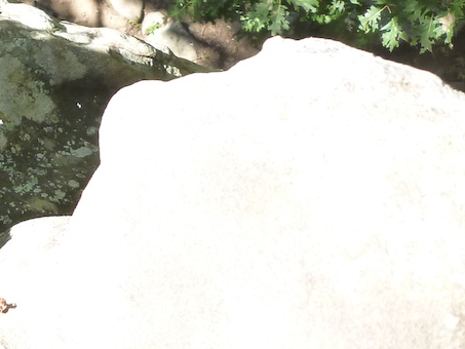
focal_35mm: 106
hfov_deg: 16.9
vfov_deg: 13.3
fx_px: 1424
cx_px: -219
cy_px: -144
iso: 160
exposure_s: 1/160
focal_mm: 5.7
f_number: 3.5
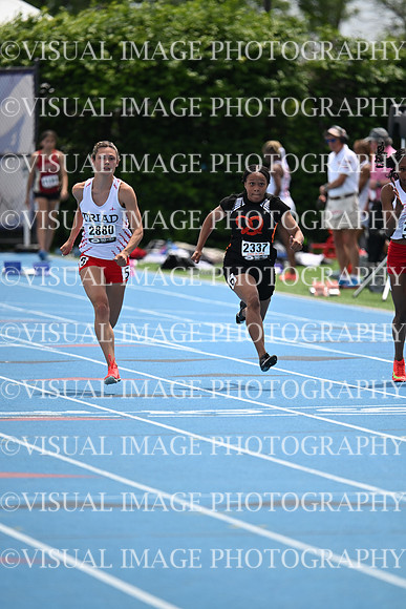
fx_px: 6762
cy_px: 304
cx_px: 203
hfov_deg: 3.4
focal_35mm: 400
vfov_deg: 5.2
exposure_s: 1/2500
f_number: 4.5
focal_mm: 400
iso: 400
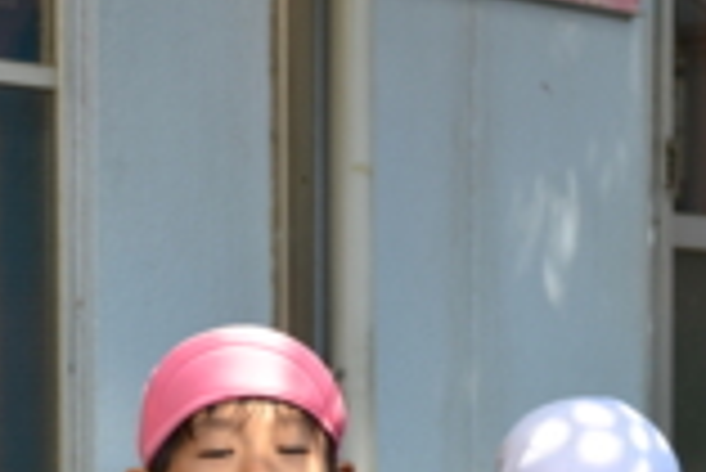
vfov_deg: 8.9
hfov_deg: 13.4
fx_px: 3003
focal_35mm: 153
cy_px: 582
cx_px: 207
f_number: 5.6
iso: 220
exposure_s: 1/125
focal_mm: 40
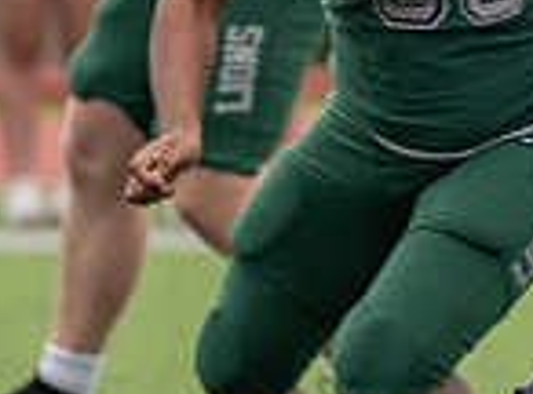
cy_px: -41
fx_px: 19719
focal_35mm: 1287
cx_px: 1047
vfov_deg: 1.1
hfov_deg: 1.5
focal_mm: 200
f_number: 2.8
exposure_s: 1/1250
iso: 250
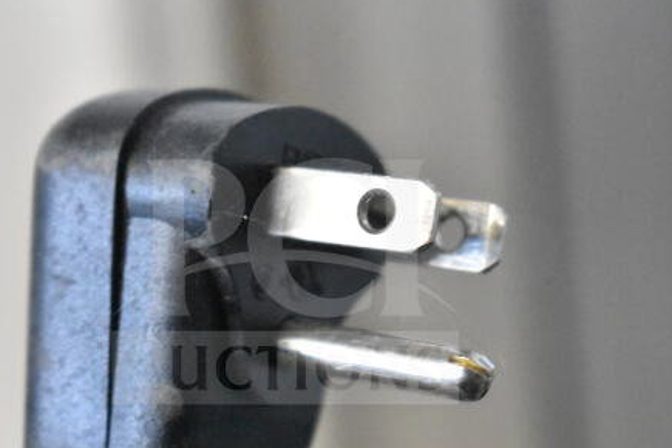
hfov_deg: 17.7
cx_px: 284
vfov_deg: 11.8
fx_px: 2160
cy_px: 282
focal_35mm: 116
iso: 14400
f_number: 5.6
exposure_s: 1/100
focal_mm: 55
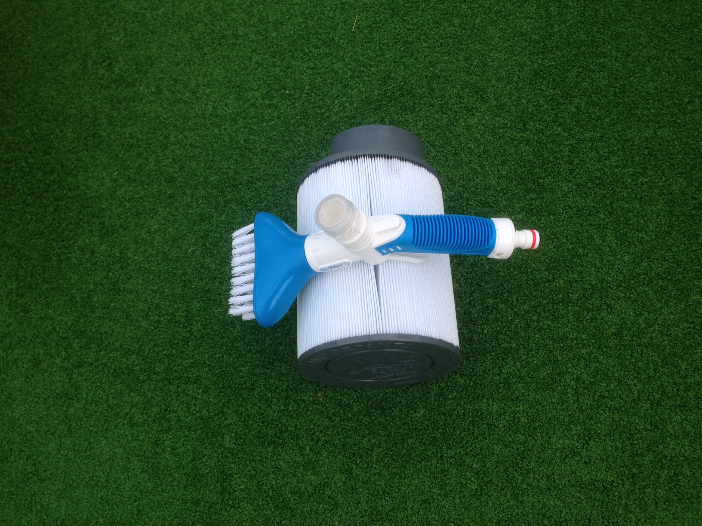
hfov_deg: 55.4
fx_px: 669
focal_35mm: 33
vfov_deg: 42.9
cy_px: 263
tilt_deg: -65.8
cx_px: 351
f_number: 2.4
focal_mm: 4.12
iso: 50
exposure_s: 1/315
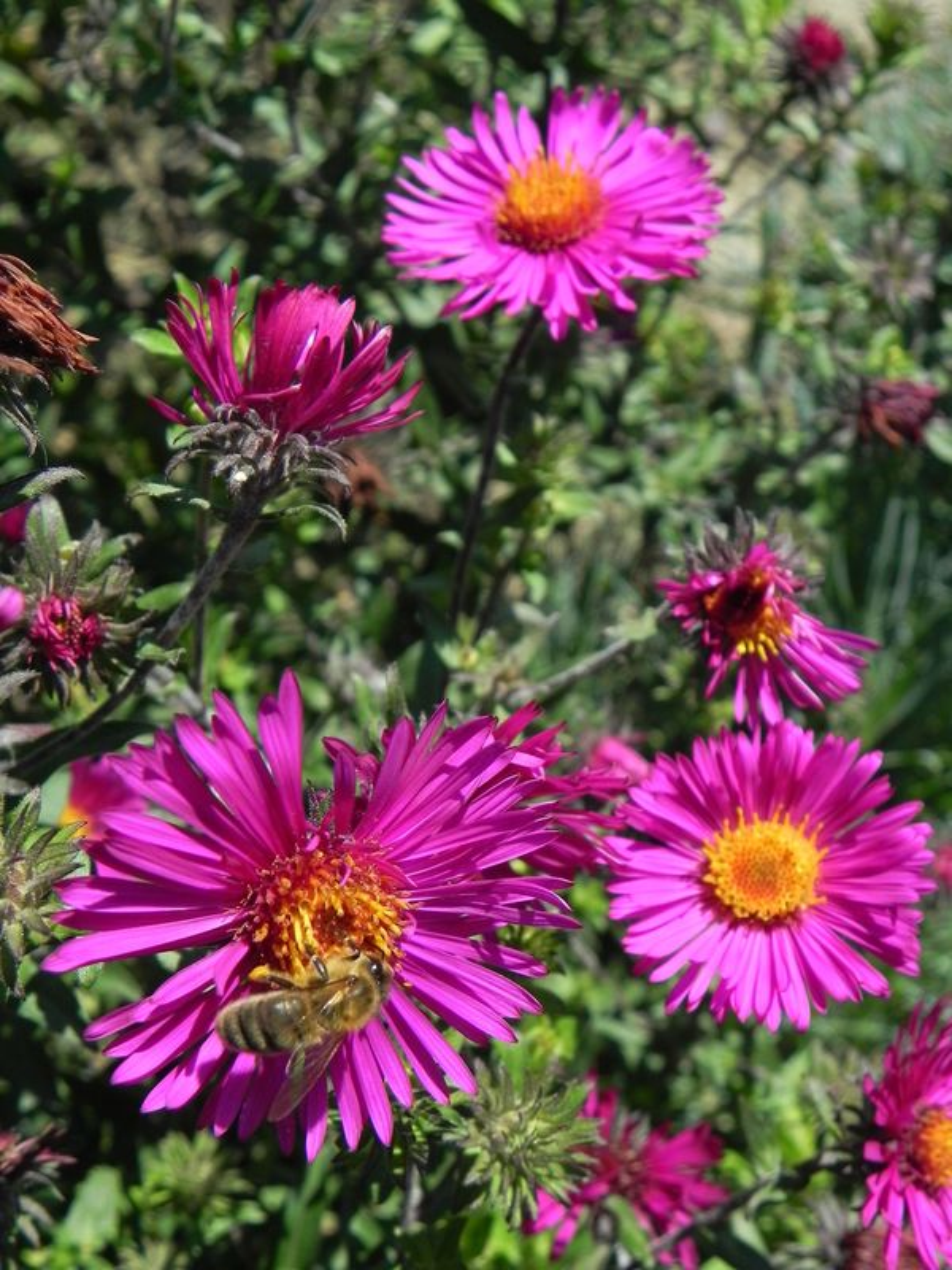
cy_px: 635
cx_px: 476
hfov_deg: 35.1
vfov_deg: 45.8
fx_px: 1503
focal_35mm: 41
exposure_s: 1/1000
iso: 160
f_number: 4
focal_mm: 7.3
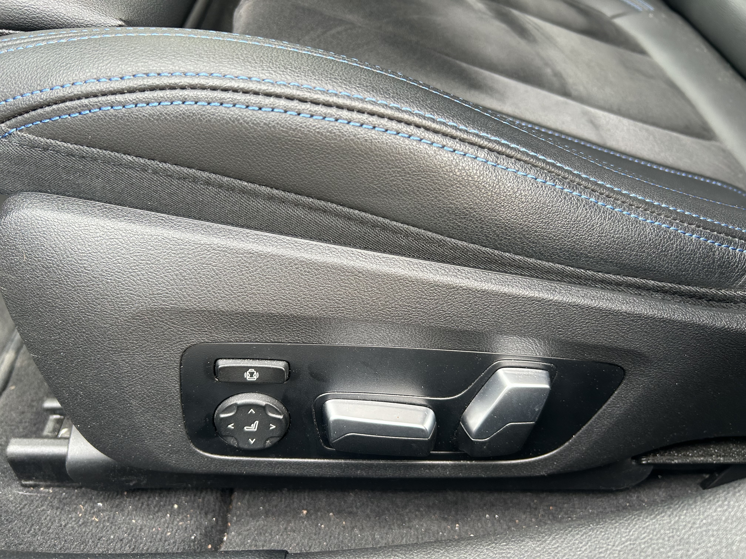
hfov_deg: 67.3
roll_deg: +3.1
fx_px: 560
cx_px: 373
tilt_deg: -43.3
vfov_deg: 53.1
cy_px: 280
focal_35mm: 26
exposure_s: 1/121
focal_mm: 5.7
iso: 125
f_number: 1.5
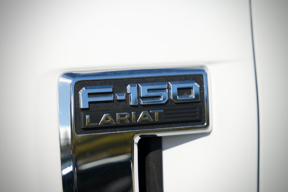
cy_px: 96
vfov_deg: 13.0
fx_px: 840
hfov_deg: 19.5
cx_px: 144
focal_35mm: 105
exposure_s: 1/50
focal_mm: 70
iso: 250
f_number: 2.8
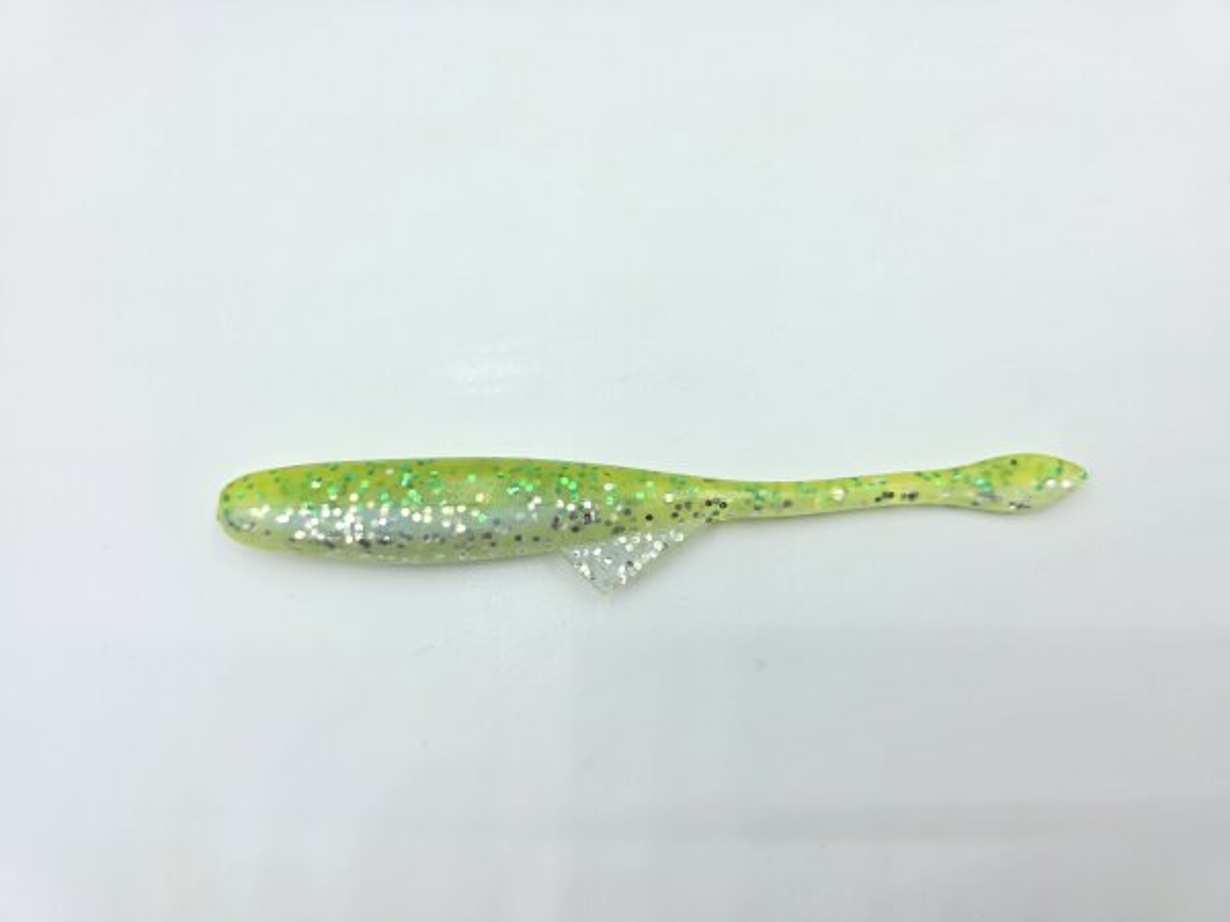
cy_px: 461
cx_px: 615
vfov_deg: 58.9
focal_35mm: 23
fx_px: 817
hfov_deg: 73.9
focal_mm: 6.3
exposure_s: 1/133
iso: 12
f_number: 1.7
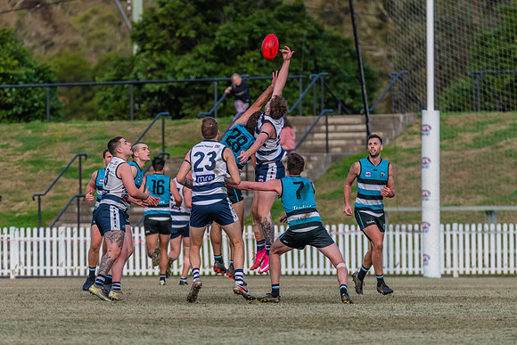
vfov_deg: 2.9
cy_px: 170
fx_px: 6822
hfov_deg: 4.3
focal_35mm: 475
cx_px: 275
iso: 1100
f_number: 6
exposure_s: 1/2000
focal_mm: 380
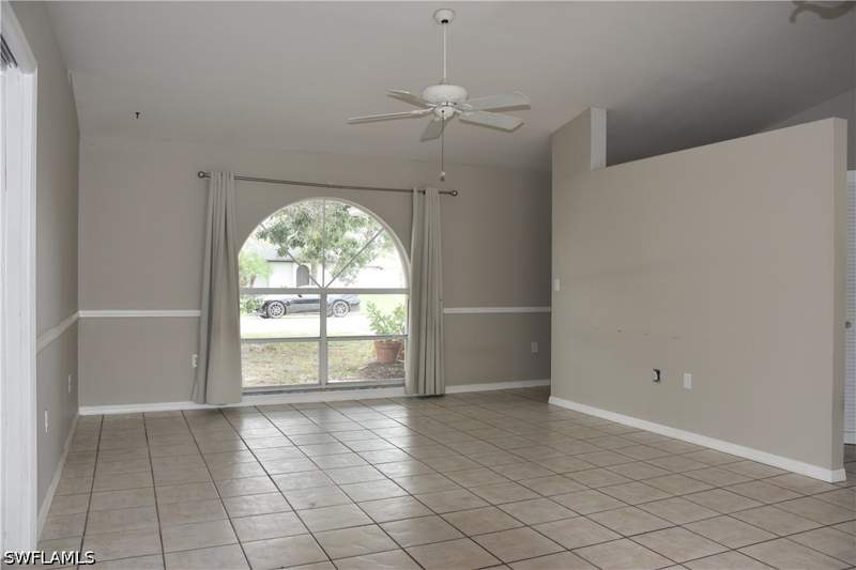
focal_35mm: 27
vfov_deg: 47.9
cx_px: 428
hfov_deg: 67.4
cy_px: 285
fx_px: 642
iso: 320
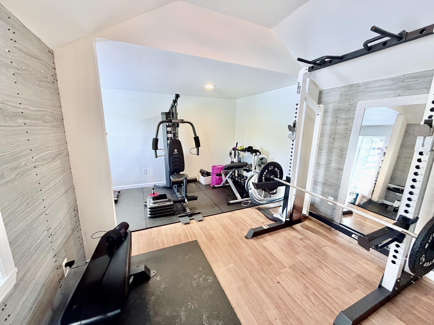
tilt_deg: -10.1
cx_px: 217
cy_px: 162
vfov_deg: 85.7
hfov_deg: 102.1
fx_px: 176
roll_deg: -1.9
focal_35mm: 14
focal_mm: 2.22
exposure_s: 1/60
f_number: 2.2
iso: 250
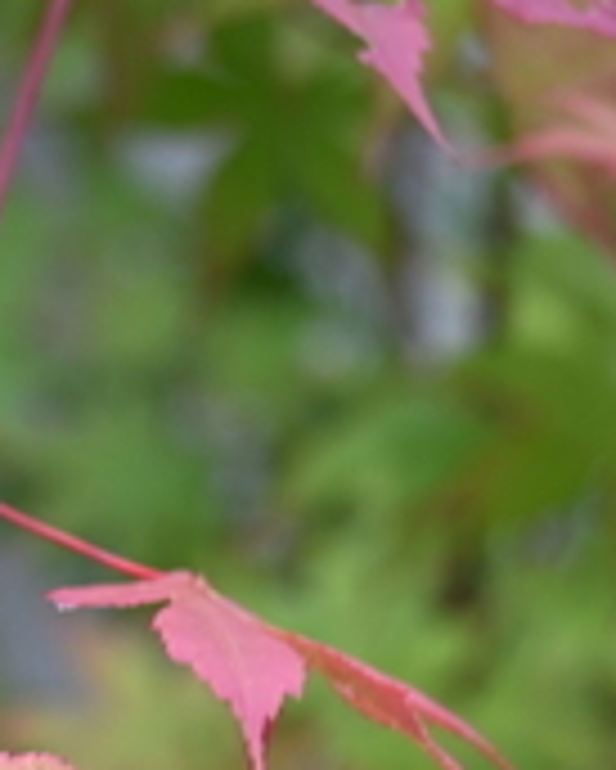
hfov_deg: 8.1
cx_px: -25
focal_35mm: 190
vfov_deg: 9.7
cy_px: 1315
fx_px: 4326
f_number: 5.6
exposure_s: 1/160
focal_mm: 54
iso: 100
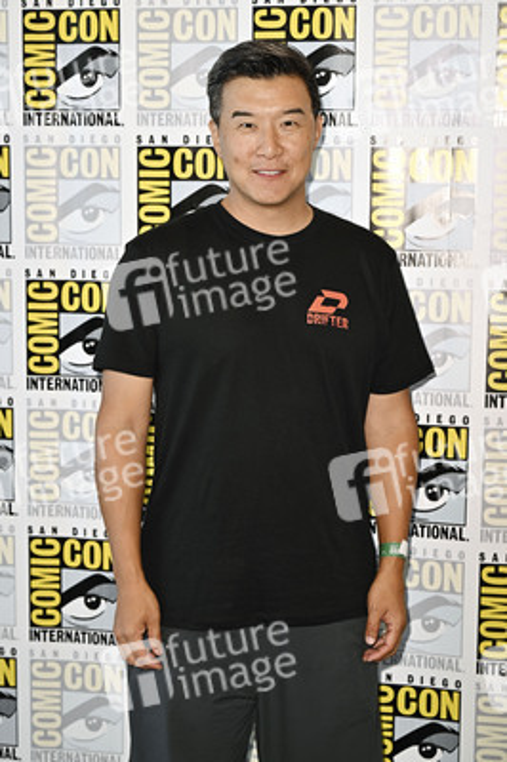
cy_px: 381
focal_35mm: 67
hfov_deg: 20.3
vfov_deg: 30.1
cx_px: 254
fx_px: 1418
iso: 1250
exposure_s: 1/250
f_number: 4.5
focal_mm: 67
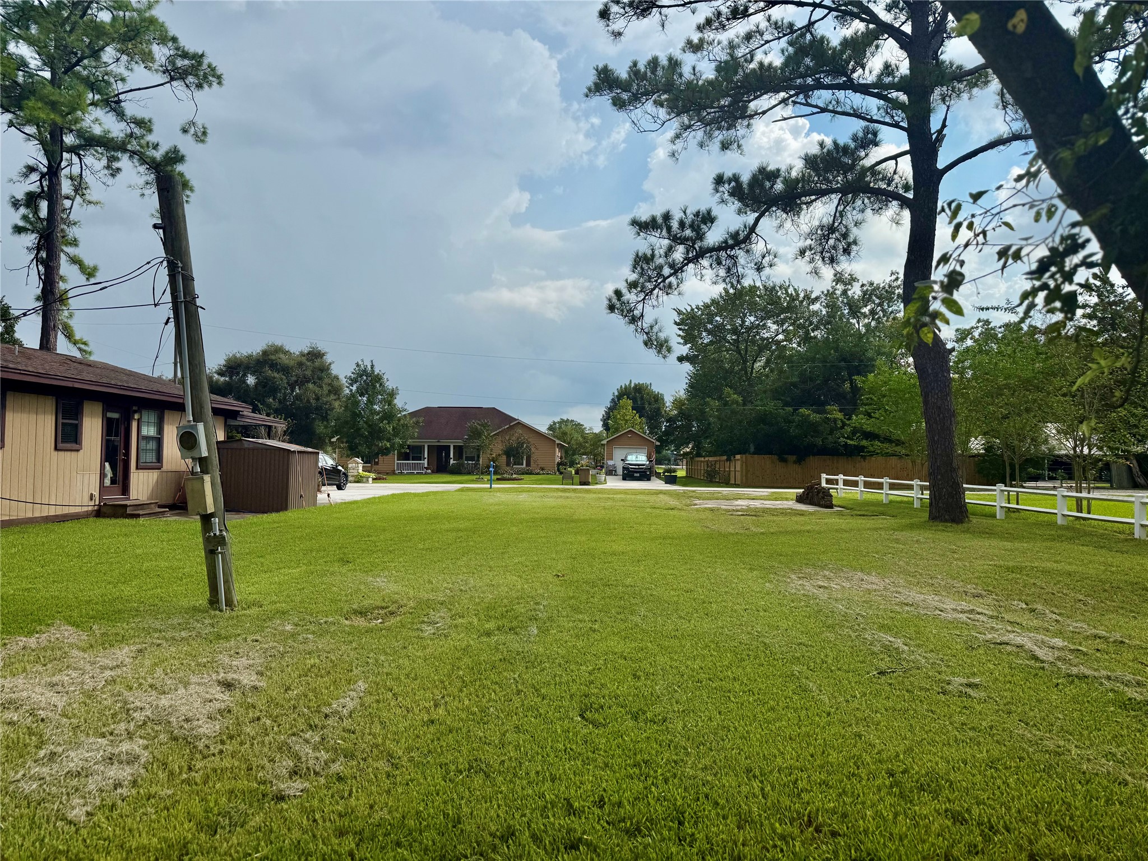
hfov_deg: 71.6
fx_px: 796
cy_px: 430
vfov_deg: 56.8
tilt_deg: +2.2
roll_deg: -1.3
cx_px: 574
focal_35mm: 24
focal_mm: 6.76
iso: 80
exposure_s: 1/14286
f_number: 1.78
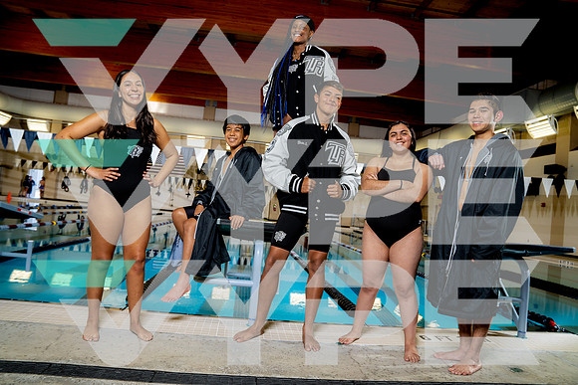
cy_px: 192
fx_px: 385
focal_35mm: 24
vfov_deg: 53.2
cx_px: 289
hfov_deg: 73.7
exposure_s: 1/250
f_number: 5.6
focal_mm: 24
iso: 320
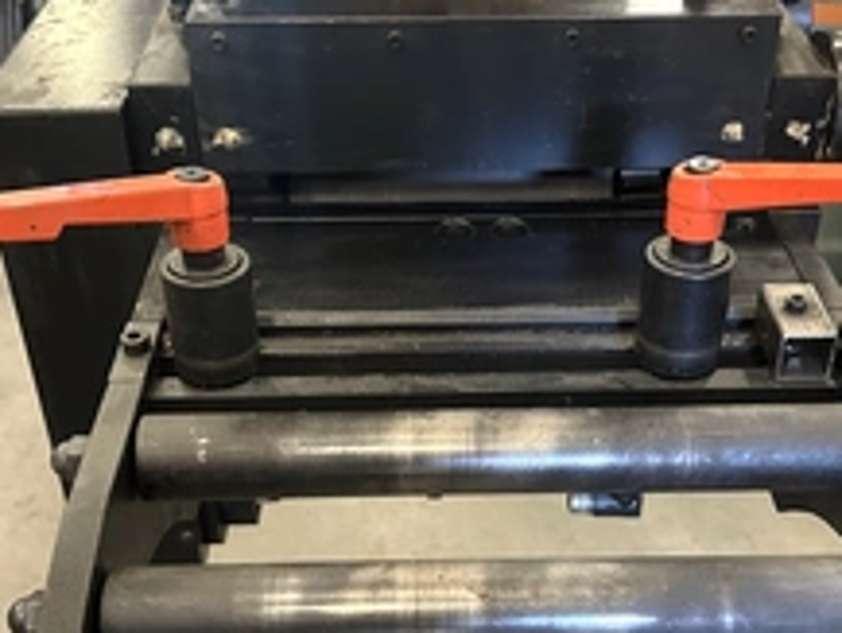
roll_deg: -6.4
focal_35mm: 48
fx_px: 1168
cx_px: 431
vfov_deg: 30.2
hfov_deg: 39.6
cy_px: 373
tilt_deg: -25.2
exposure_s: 1/60
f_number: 1.5
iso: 400
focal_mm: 5.7
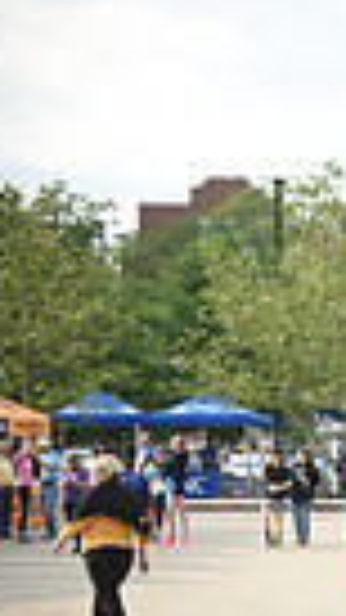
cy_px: 596
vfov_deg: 13.7
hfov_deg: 6.6
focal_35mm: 155
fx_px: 2530
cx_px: 1272
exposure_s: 1/400
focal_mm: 35
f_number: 6.3
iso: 320
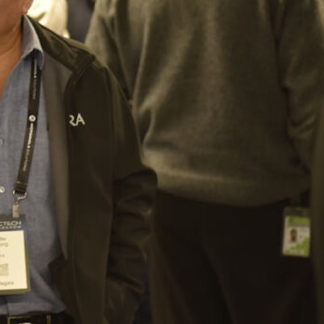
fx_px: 2679
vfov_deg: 6.9
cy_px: 31
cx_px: -25
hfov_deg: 6.9
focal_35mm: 253
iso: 1600
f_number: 2.8
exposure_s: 1/125
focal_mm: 100
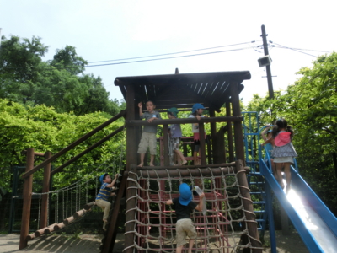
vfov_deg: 56.8
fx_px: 234
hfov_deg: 71.6
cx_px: 168
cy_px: 126
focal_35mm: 24
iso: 80
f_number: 7.9
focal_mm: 4.24
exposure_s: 1/160
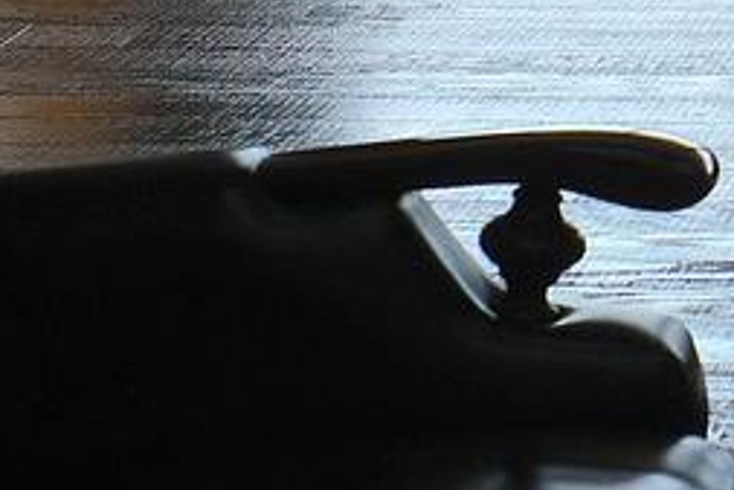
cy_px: -512
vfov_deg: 4.6
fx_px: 5977
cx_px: 1514
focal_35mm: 293
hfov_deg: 6.8
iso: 160
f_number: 6.4
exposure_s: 1/75
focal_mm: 35
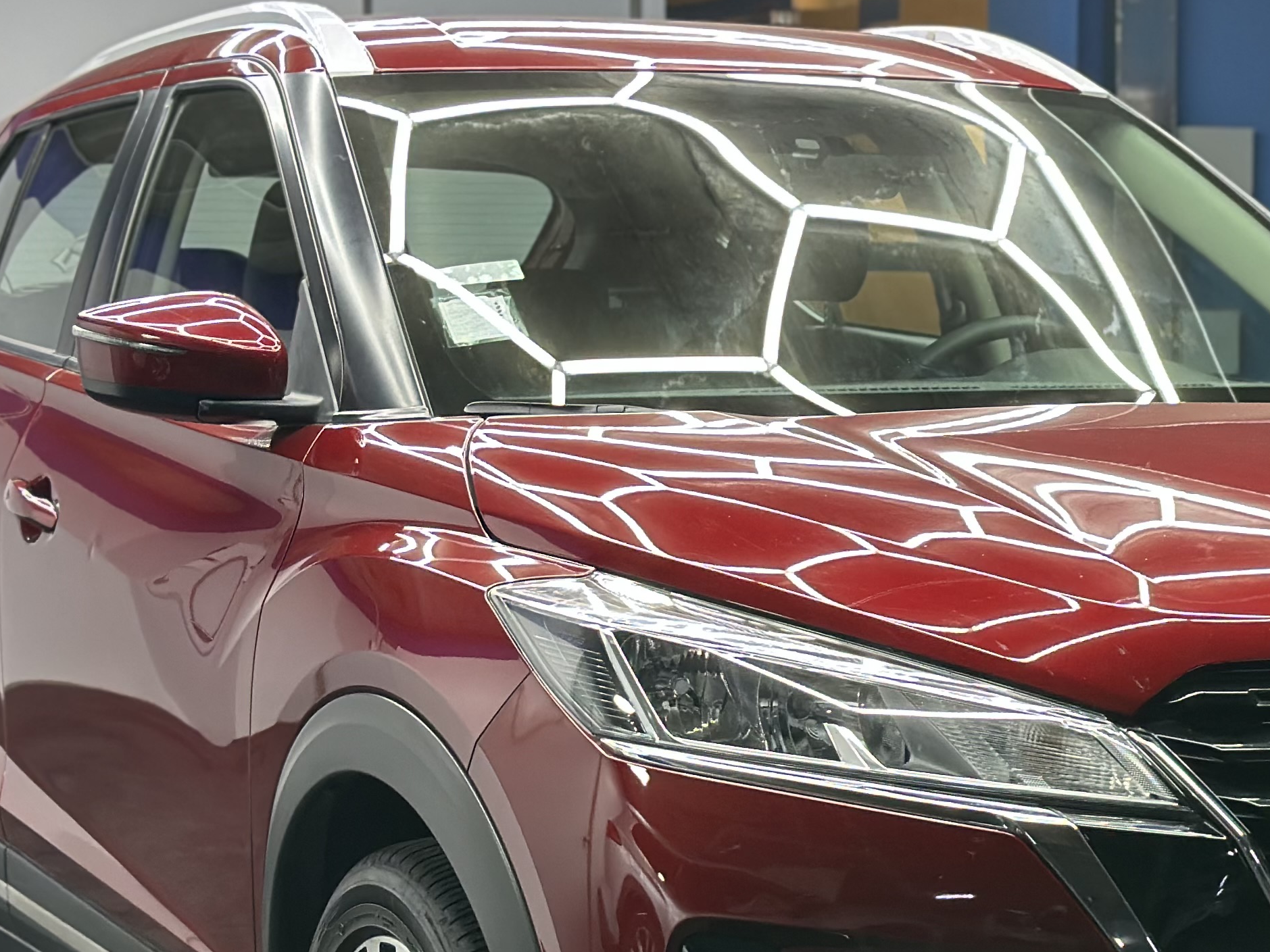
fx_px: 3779
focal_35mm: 103
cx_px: 966
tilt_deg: -4.7
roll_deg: -0.5
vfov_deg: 14.4
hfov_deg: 18.9
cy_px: 537
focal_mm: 6.86
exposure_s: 1/50
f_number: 1.78
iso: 125
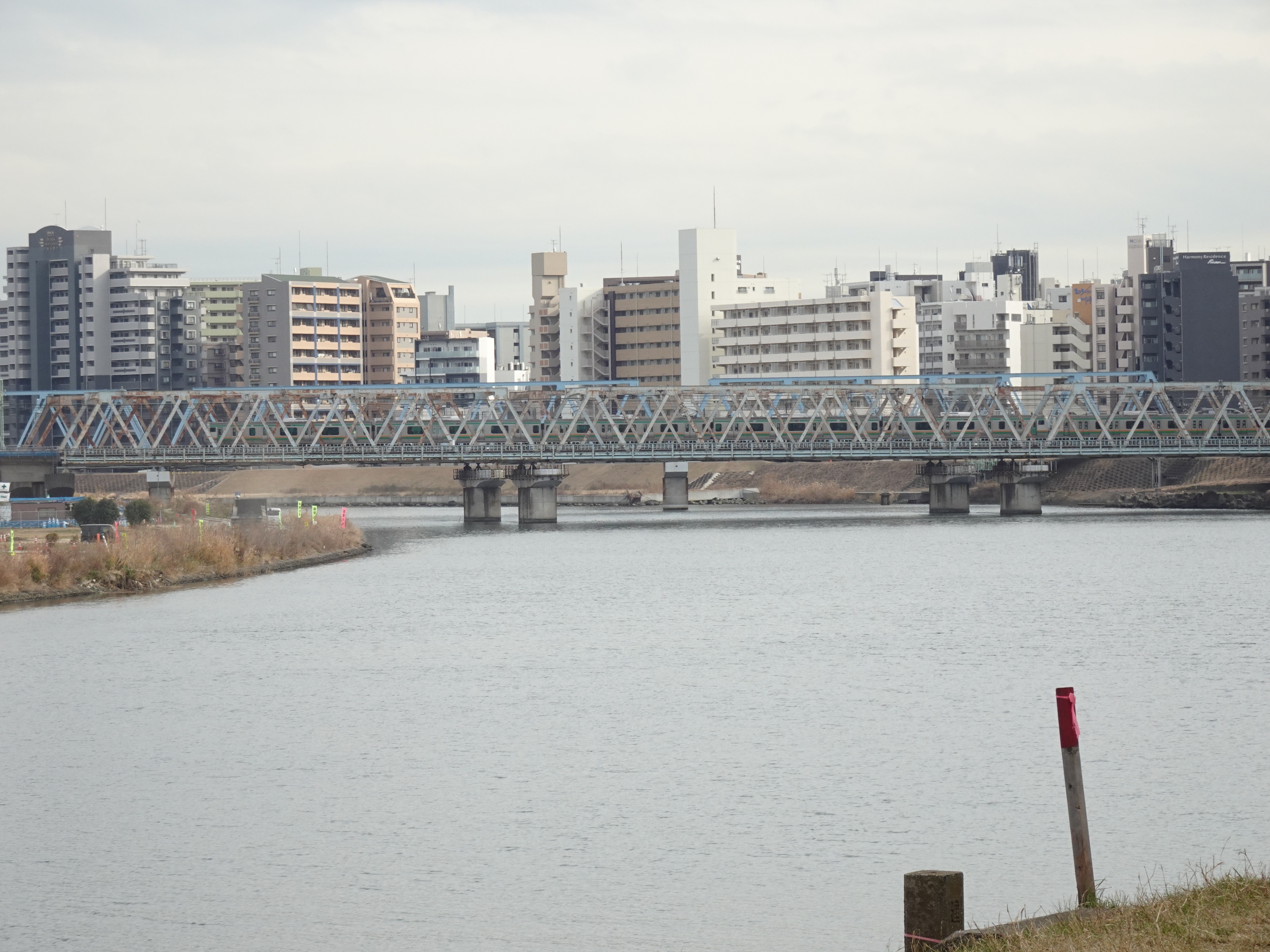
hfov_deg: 13.5
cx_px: 635
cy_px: 476
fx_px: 5356
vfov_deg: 10.2
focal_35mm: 146
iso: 100
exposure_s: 1/200
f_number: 5.6
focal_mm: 23.22
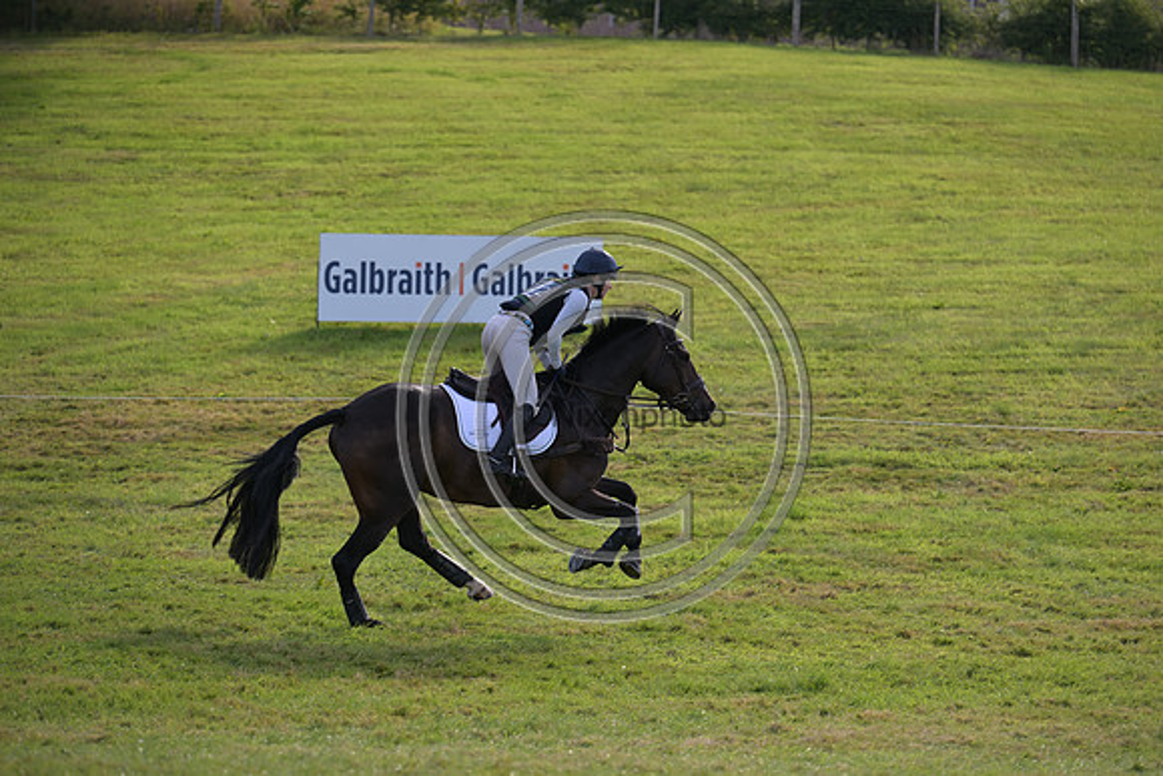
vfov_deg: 10.2
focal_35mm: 135
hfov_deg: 15.2
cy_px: 388
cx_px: 582
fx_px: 4362
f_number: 3.5
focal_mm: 135
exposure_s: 1/1250
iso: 200
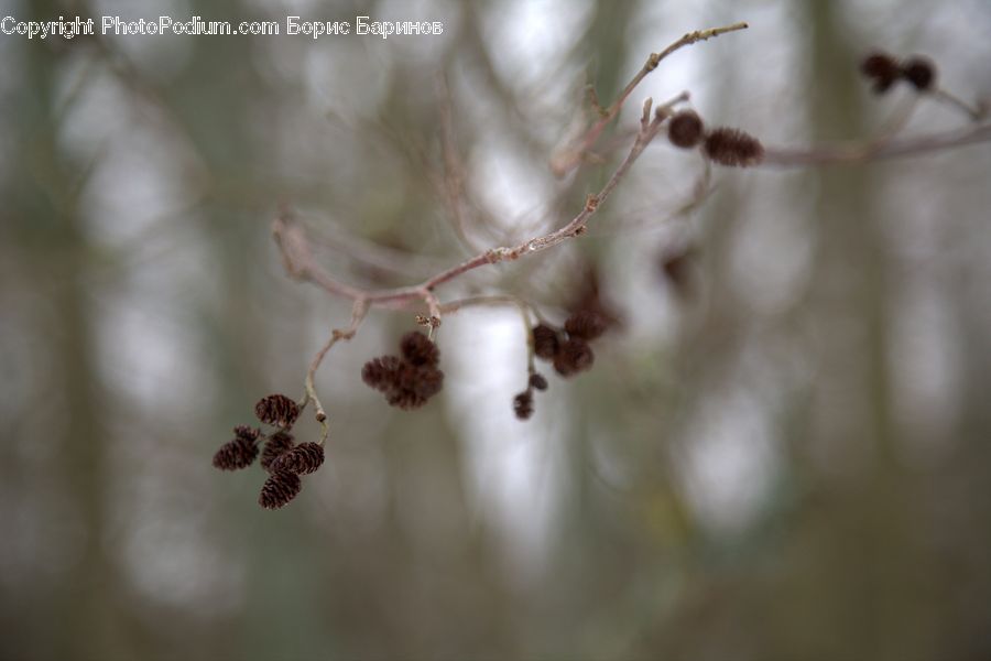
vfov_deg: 13.2
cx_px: 496
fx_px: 2863
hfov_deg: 19.6
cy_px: 330
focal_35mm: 104
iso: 100
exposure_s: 1/125
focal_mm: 105
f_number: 4
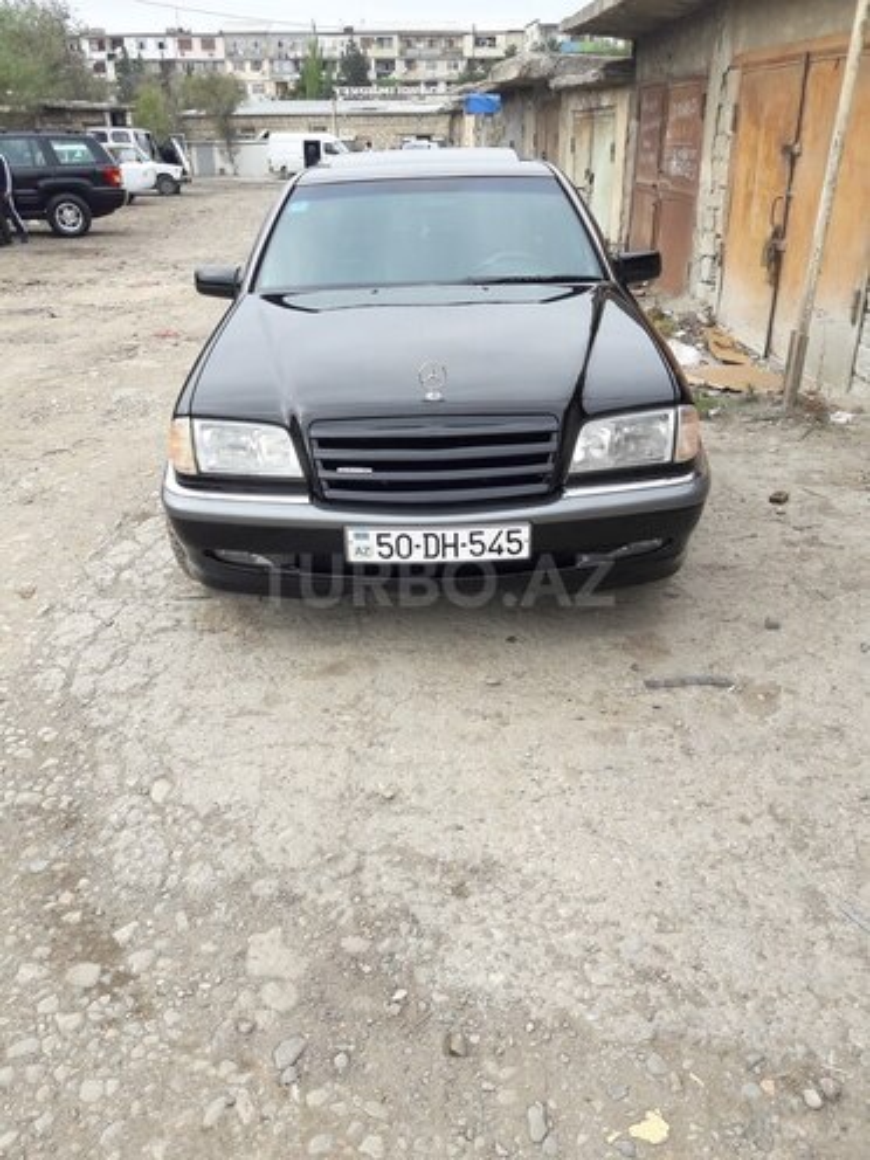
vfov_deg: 63.4
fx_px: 938
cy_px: 580
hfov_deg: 49.7
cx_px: 435
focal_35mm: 28
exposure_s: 1/513
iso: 40
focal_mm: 3.7
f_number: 1.9
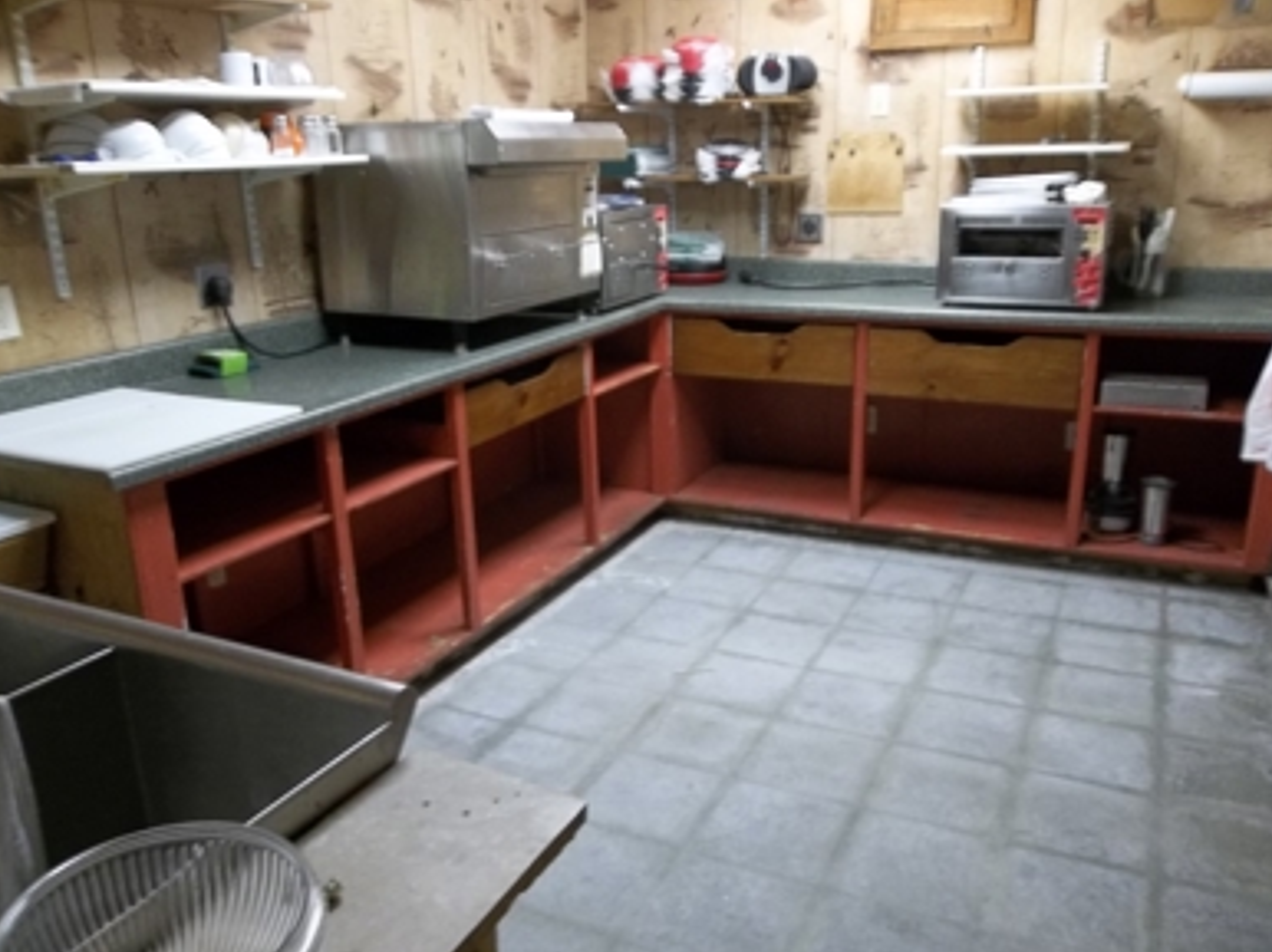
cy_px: 491
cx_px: 623
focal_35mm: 28
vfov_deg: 49.7
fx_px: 1028
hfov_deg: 63.5
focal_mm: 4.9
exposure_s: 1/10
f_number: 3.5
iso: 160
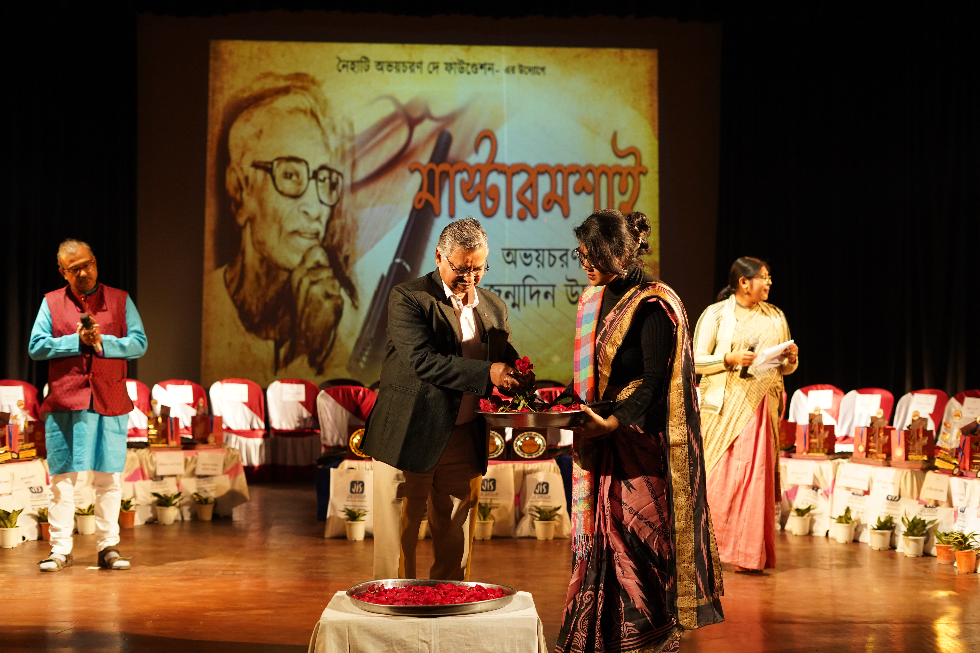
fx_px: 1361
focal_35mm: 50
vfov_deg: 27.0
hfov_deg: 39.6
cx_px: 490
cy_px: 326
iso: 2500
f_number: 2.8
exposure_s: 1/200
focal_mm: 50
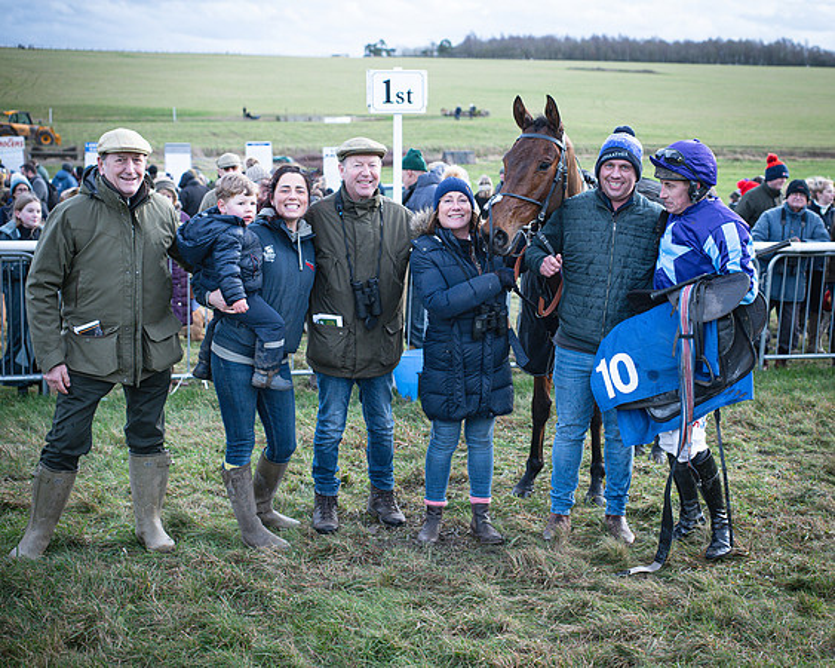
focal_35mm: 56
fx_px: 1391
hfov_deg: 33.3
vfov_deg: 27.0
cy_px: 334
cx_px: 501
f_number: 4
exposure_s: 1/640
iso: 640
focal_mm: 50
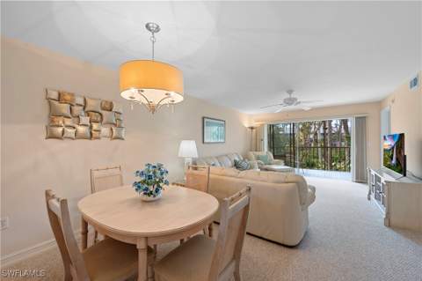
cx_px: 211
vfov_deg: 81.1
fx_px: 164
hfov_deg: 104.3
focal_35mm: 14
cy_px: 140
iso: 1000
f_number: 8
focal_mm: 14
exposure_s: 1/10
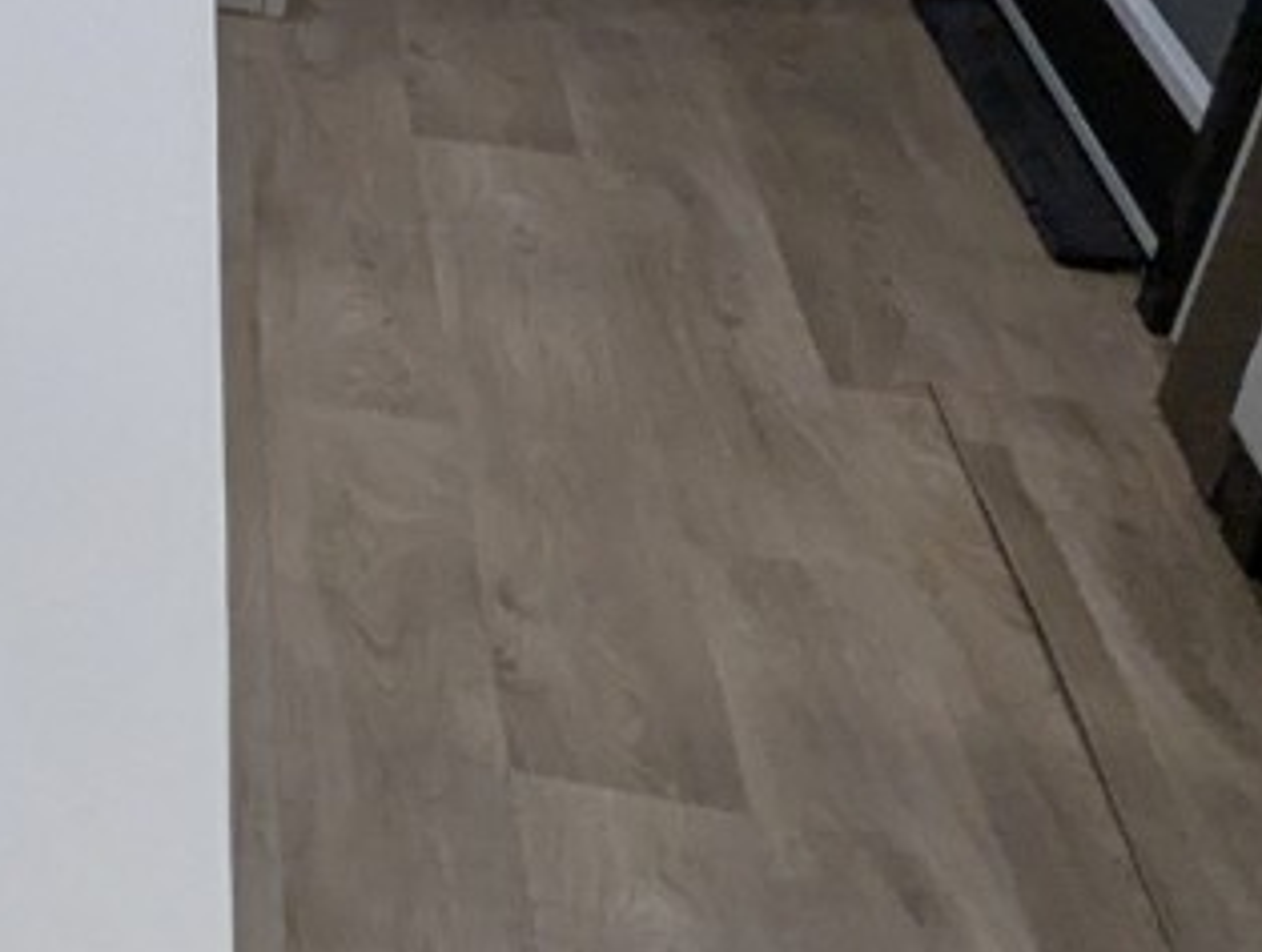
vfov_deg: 20.0
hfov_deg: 21.9
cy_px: -48
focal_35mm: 71
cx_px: -709
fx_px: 2594
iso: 445
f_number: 2.2
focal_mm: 2.35
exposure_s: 1/184
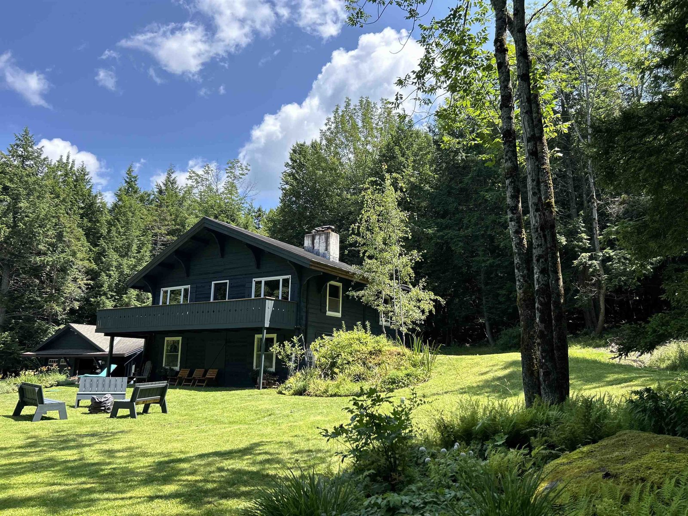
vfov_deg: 53.1
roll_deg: -1.2
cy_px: 258
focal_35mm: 26
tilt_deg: +11.7
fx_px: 517
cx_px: 344
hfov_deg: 67.3
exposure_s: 1/1724
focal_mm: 5.7
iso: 50
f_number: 1.5
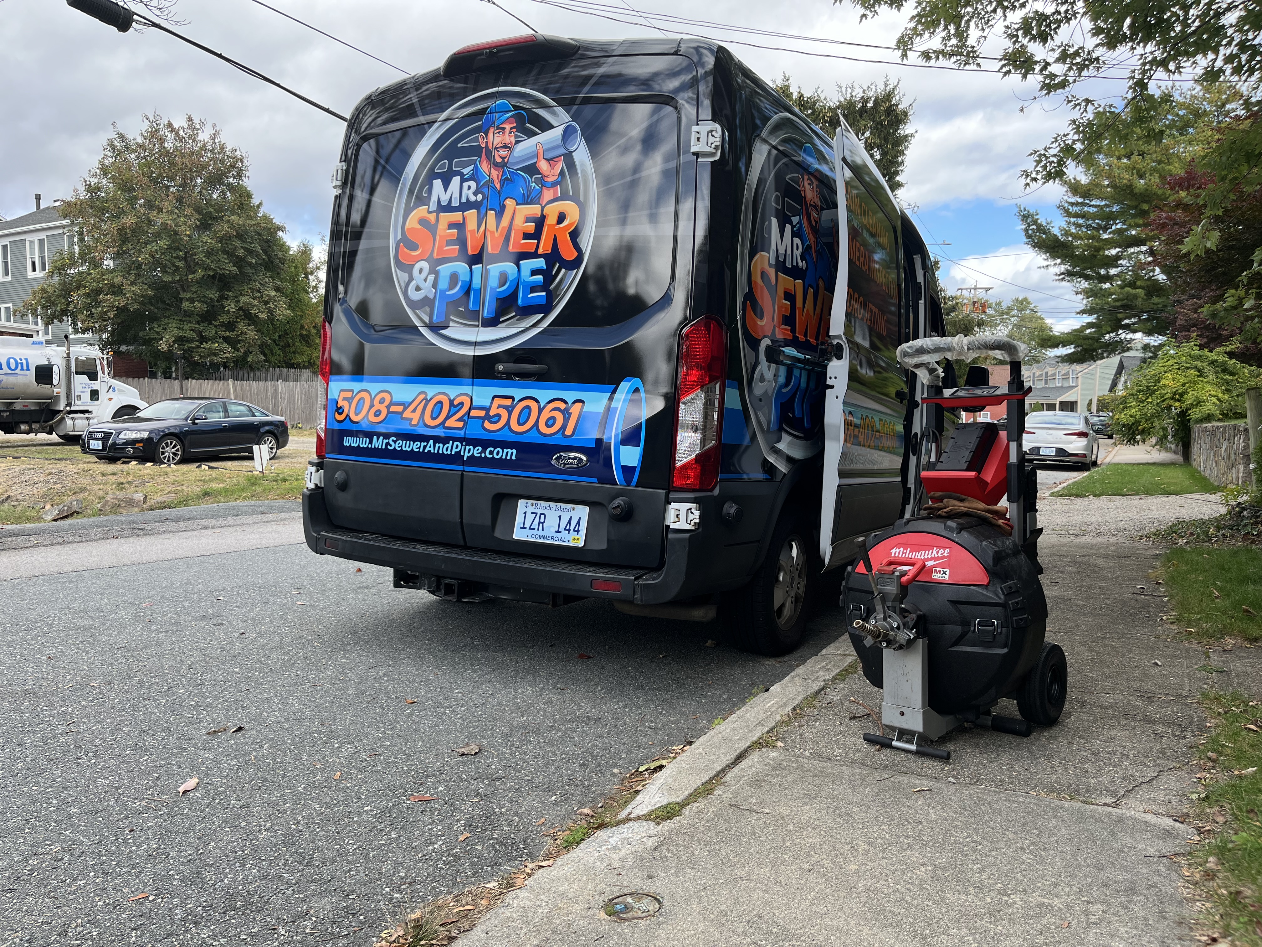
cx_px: 631
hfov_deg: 67.3
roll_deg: +0.0
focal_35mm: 26
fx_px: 948
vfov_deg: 53.1
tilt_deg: -4.9
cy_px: 474
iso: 50
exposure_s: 1/696
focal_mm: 5.1
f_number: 1.6
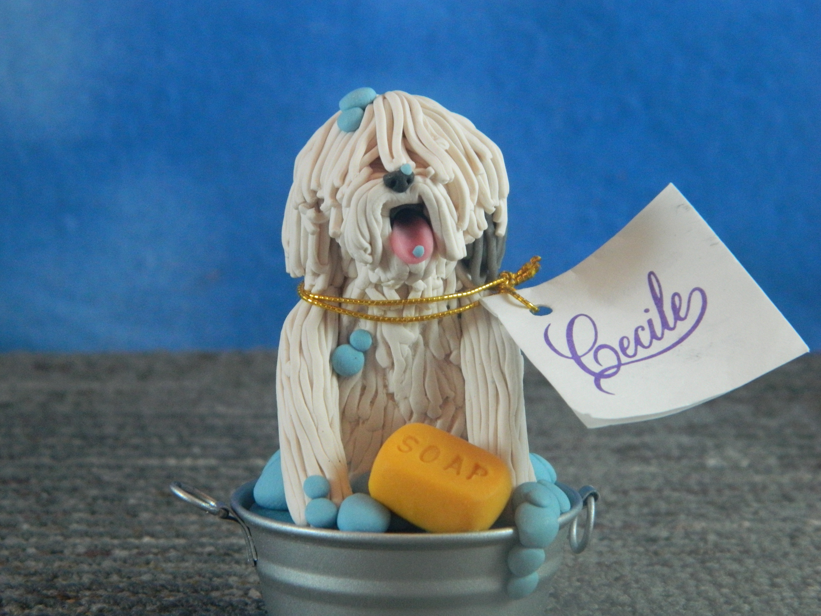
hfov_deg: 19.1
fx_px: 2443
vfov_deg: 14.4
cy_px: 308
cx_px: 410
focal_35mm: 103
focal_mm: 18.6
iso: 400
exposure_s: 1/30
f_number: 4.5
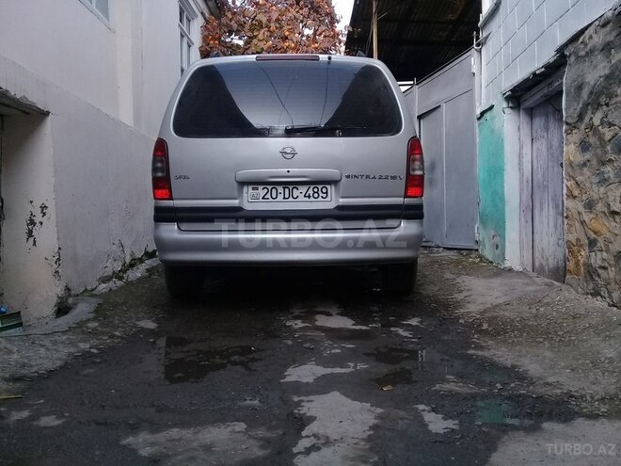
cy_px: 233
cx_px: 310
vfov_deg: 45.4
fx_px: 556
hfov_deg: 58.4
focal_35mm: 31
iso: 64
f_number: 2.2
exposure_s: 1/436
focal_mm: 3.3
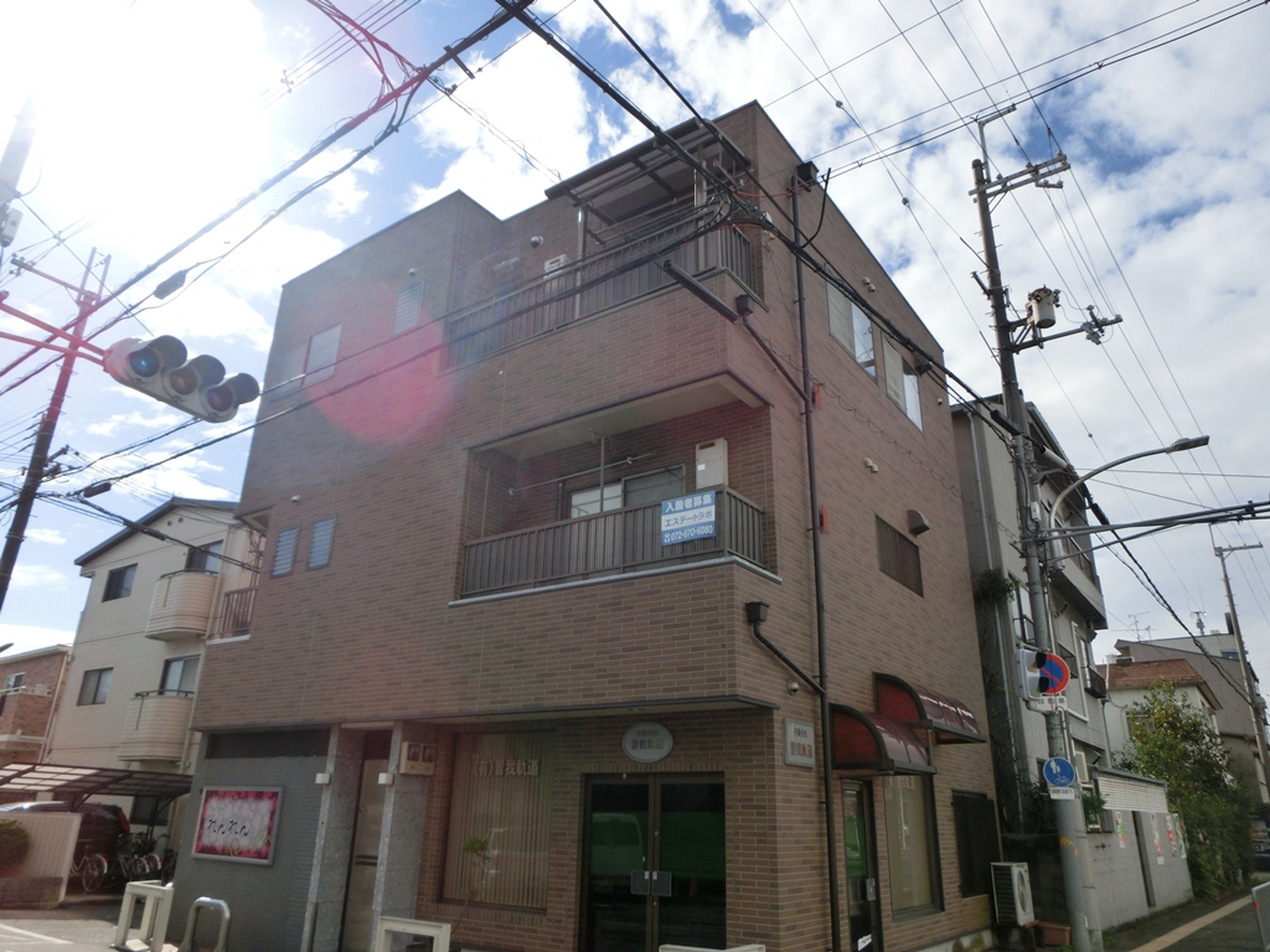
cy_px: 476
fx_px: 881
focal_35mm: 24
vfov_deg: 56.8
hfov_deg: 71.6
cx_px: 635
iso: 80
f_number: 7.9
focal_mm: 4.24
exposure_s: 1/400
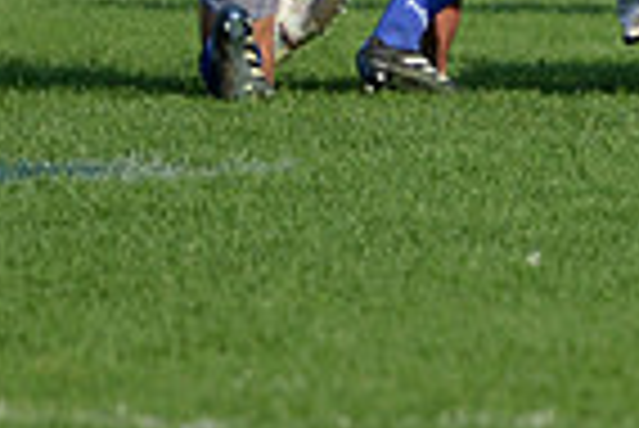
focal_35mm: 795
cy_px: -340
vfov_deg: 1.7
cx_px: 1053
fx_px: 14125
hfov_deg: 2.6
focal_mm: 195
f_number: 2.8
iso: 320
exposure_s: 1/2000
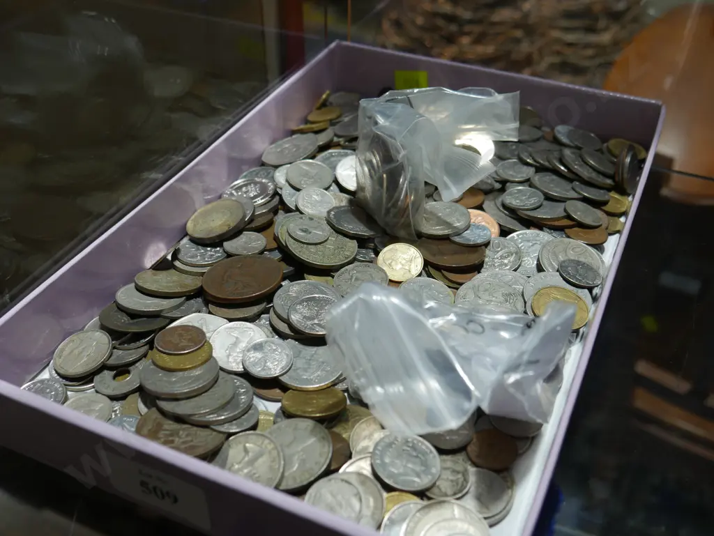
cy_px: 268
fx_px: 825
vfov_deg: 36.0
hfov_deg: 46.8
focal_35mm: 40
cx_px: 357
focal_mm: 20
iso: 200
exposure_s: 1/80
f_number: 4.5
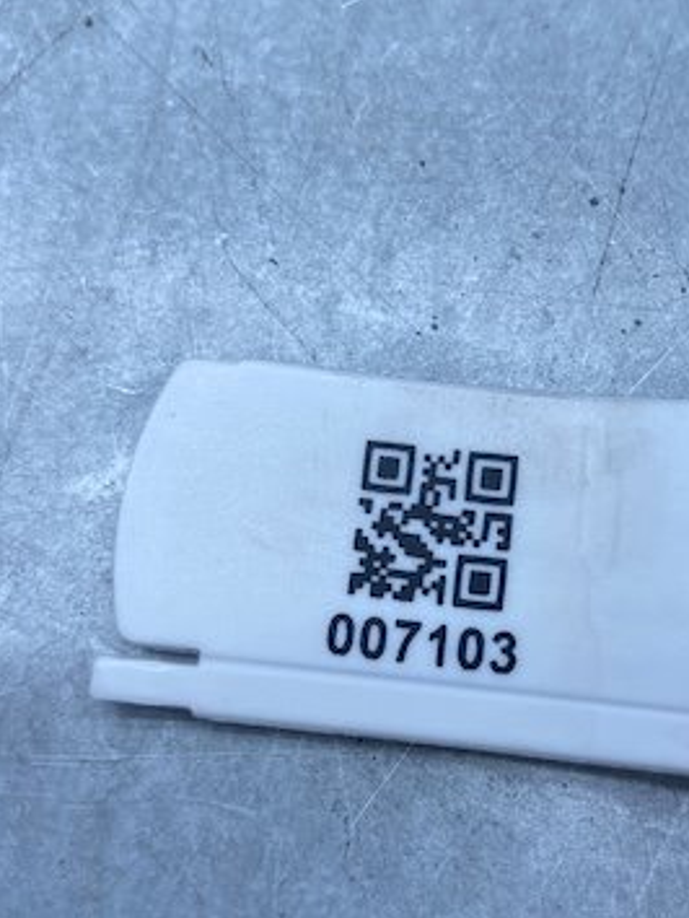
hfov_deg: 30.6
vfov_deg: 40.4
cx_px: 487
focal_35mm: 47
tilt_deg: -76.2
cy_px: 469
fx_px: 1246
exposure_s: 1/738
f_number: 1.8
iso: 32
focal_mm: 4.25
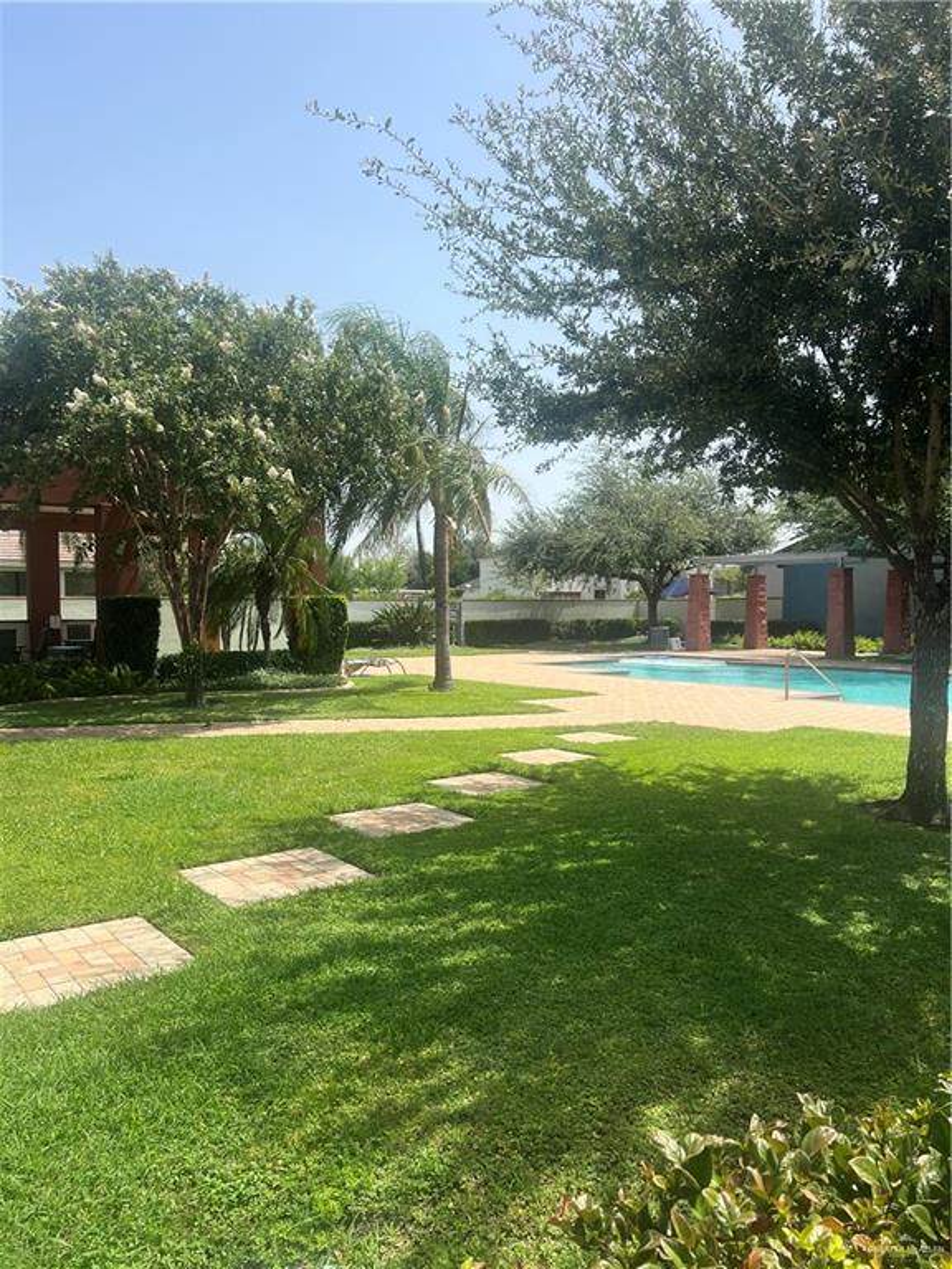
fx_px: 953
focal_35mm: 26
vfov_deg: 67.3
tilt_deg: -1.1
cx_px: 476
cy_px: 634
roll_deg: +1.2
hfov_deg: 53.1
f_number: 1.5
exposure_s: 1/3077
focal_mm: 5.7
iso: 50
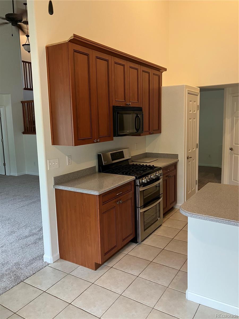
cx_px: 120
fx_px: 258
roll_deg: +0.4
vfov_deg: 63.4
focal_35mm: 28
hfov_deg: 49.7
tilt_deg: -7.3
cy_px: 160
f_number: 1.8
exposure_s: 1/60
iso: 160
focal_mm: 3.99
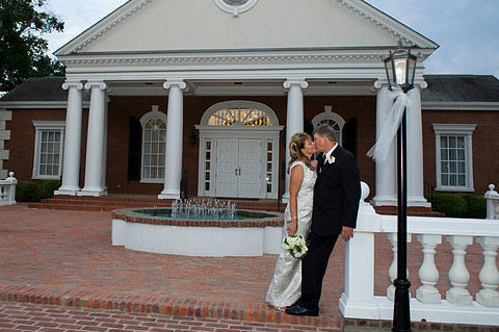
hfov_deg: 63.3
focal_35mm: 29
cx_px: 209
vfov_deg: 44.7
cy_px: 141
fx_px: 402
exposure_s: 1/100
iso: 1000
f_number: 5.6
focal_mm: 24
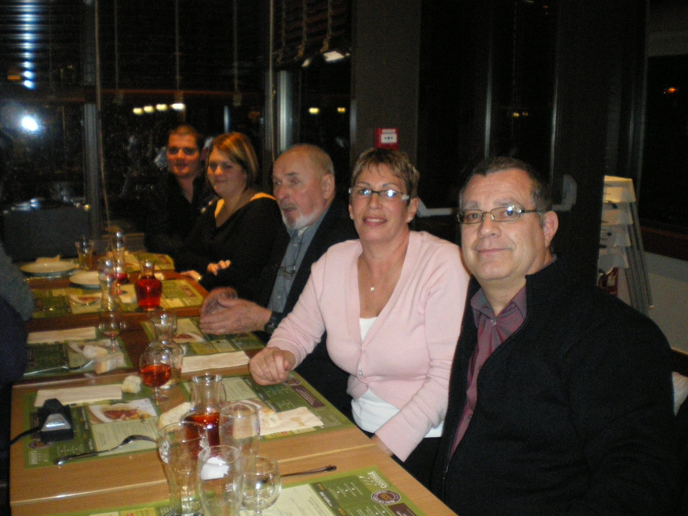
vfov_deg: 39.7
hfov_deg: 51.4
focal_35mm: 36
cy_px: 258
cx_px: 344
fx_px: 716
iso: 800
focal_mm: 6.3
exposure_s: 1/50
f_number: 3.1
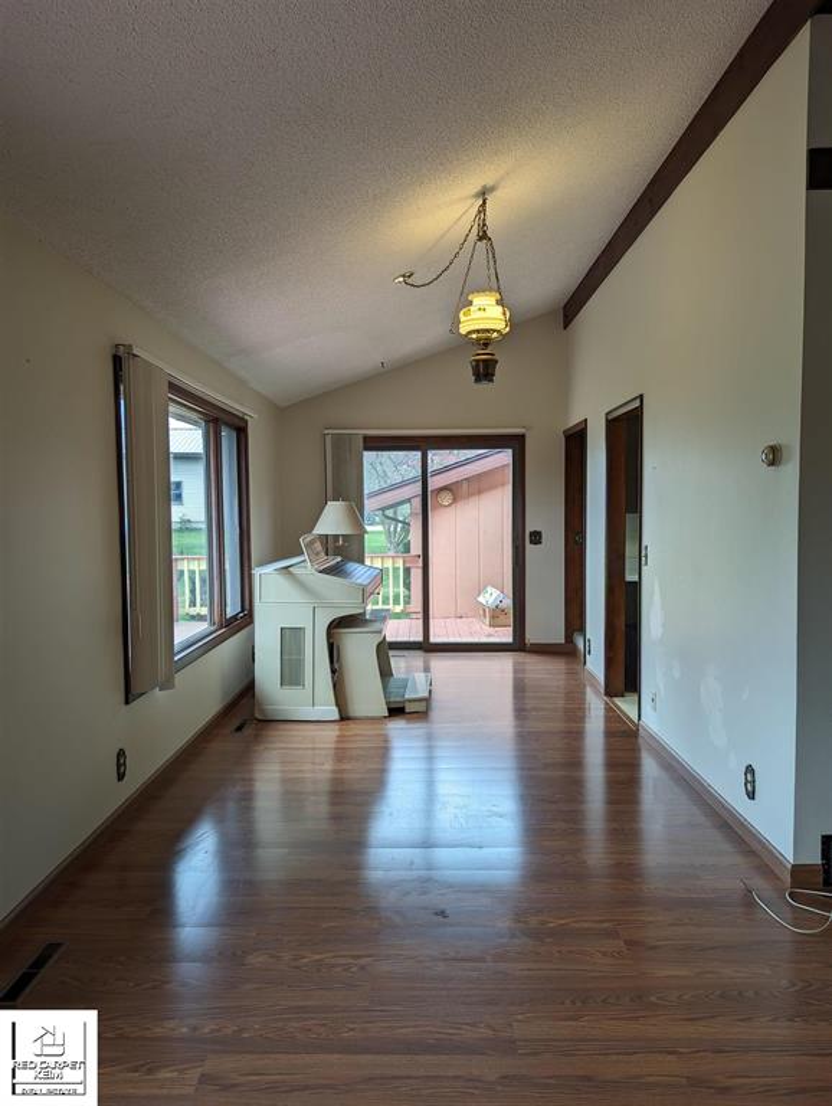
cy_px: 553
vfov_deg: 71.5
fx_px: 767
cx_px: 416
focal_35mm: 24
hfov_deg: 56.9
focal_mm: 6.81
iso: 40
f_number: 1.85
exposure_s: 1/165
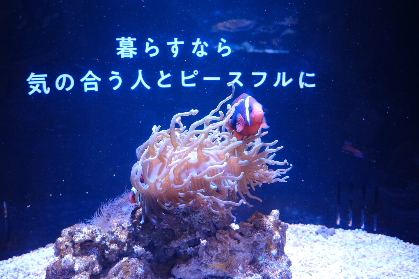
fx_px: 407
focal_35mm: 35
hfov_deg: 54.4
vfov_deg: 37.9
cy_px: 140
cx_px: 210
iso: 2000
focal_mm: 23.5
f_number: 5.3
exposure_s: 1/25
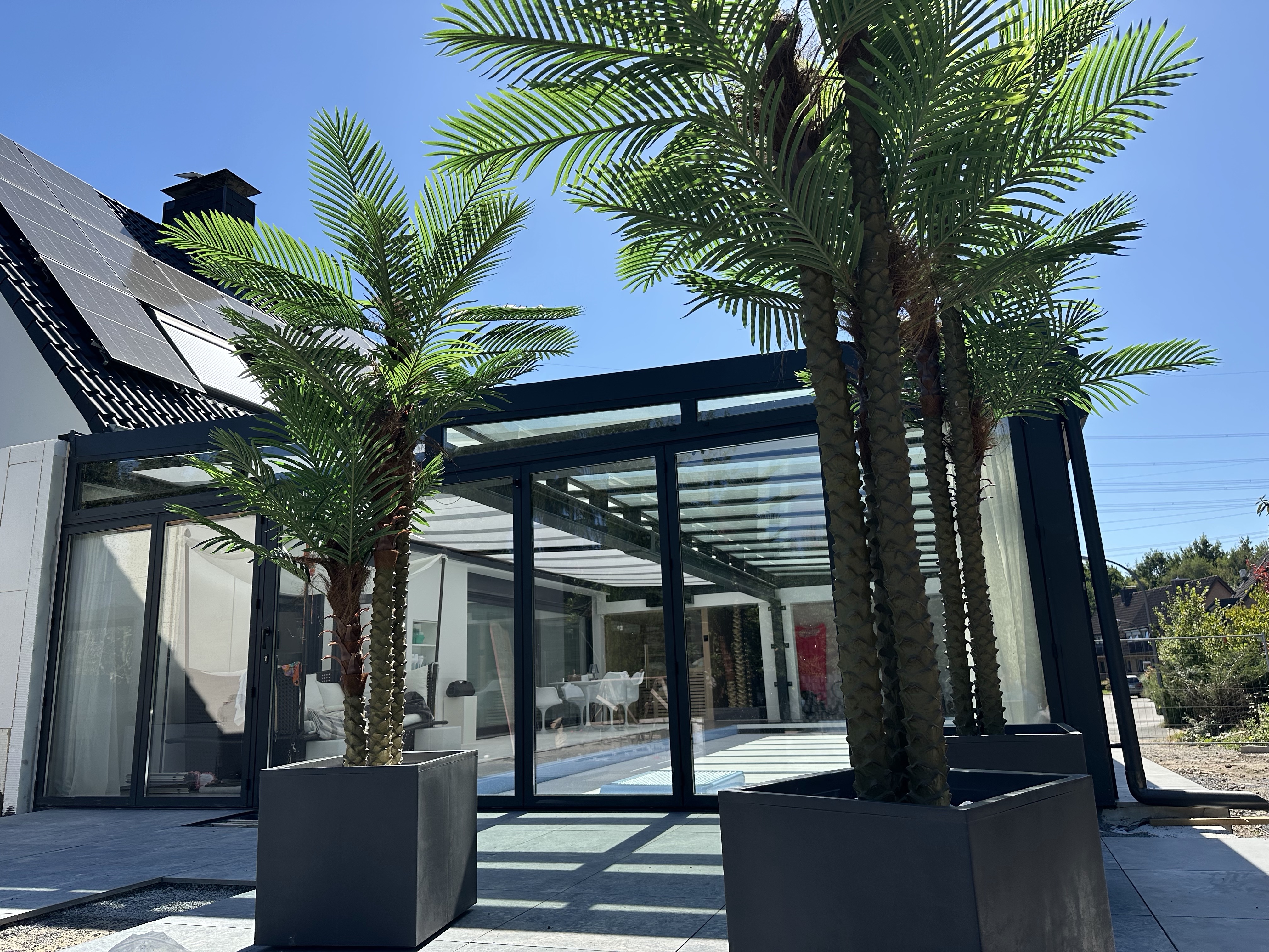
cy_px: 476
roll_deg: +2.9
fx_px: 880
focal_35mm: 24
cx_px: 634
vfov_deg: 56.8
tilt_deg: +10.8
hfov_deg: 71.6
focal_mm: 6.86
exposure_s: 1/3356
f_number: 1.78
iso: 80
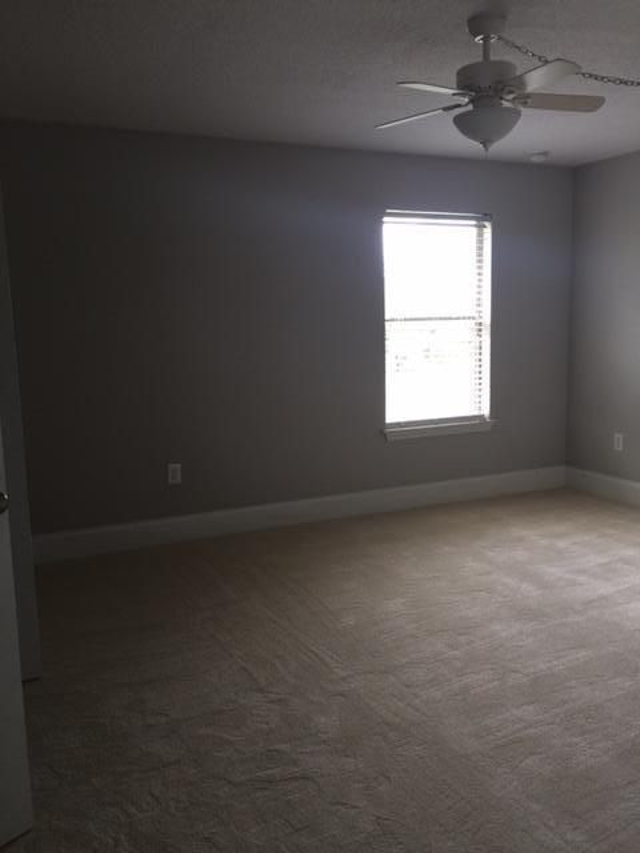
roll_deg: +1.8
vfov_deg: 61.7
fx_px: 715
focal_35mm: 29
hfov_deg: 48.2
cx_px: 320
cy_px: 426
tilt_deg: -7.9
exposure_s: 1/15
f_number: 2.2
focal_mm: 4.15
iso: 32
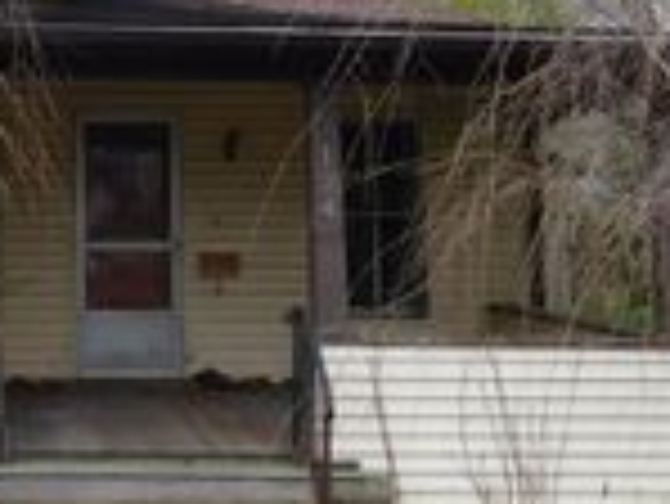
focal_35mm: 77
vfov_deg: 18.9
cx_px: 13
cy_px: 61
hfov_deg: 24.3
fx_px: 1492
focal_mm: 4
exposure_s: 1/1000
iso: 125
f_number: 3
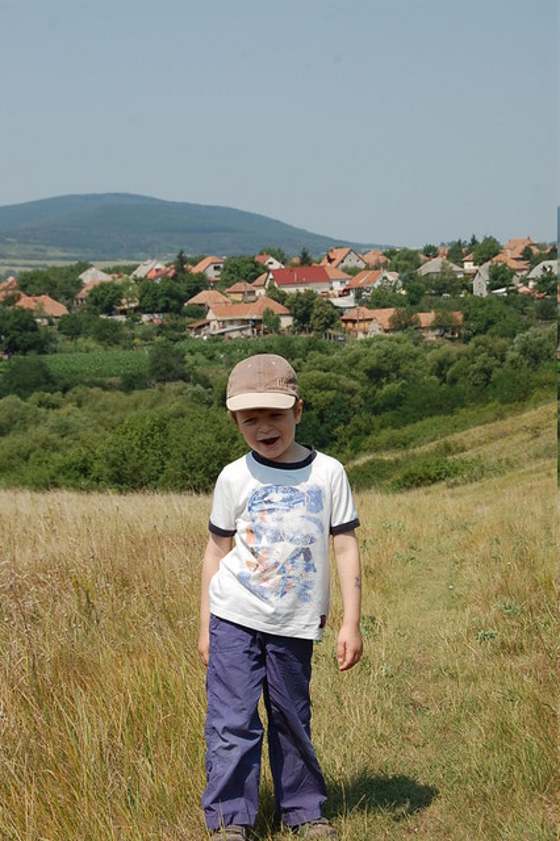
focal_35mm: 78
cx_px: 280
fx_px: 1822
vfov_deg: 26.0
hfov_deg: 17.5
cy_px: 420
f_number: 10
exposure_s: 1/400
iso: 200
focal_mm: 52
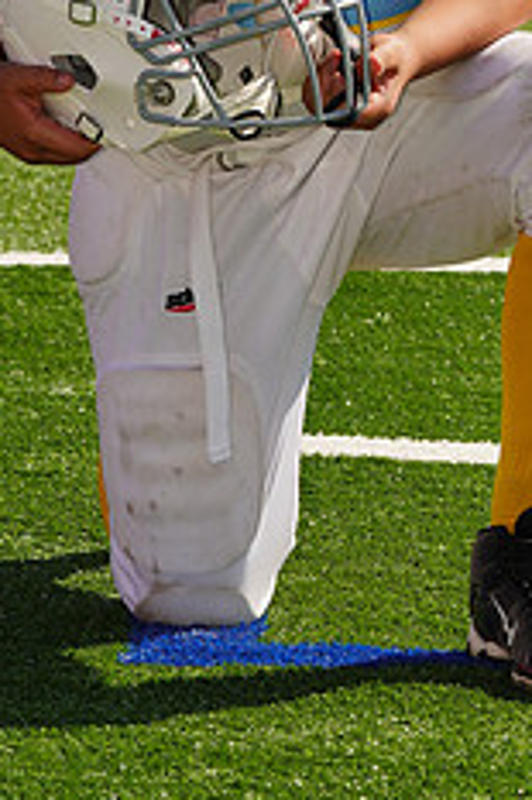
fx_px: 8169
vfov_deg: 5.6
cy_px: -189
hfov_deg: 3.7
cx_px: 329
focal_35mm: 368
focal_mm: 148
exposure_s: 1/250
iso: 100
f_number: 10
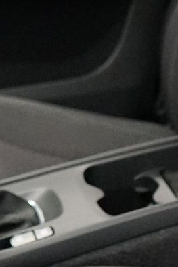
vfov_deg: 11.1
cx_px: 206
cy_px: 59
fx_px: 1363
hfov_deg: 7.4
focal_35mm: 184
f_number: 3.5
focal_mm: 29
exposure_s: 1/160
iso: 5000
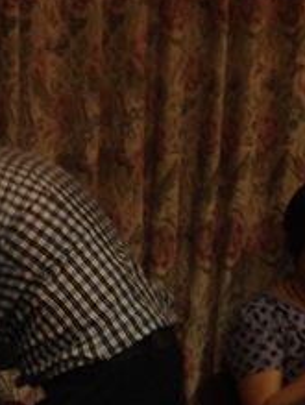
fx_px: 1804
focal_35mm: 154
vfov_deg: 11.4
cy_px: 834
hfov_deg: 9.1
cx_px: -285
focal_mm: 4.12
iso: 80
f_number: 2.4
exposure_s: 1/20
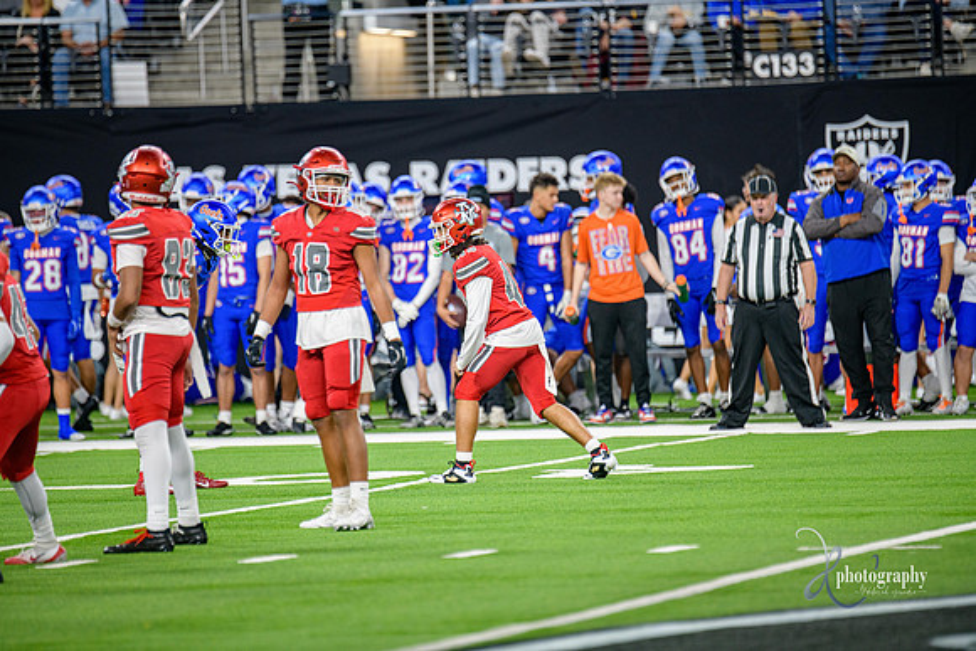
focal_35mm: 300
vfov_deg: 4.6
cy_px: 326
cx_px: 488
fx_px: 8135
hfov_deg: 6.9
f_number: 2.8
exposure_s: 1/400
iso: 1000
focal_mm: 300
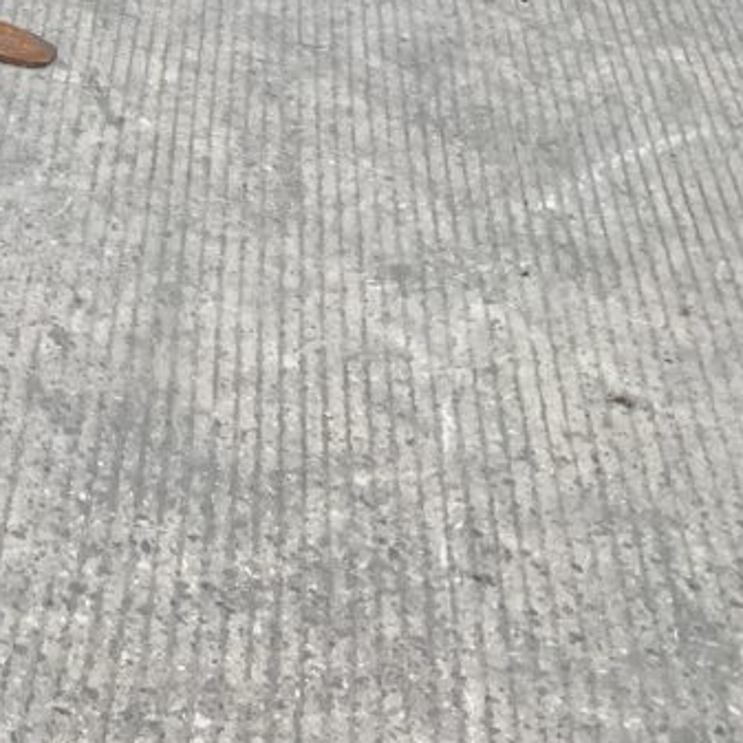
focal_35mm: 78
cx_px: -379
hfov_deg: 19.3
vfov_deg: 21.2
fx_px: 1894
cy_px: -44
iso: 16
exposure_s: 1/898
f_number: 1.8
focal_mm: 3
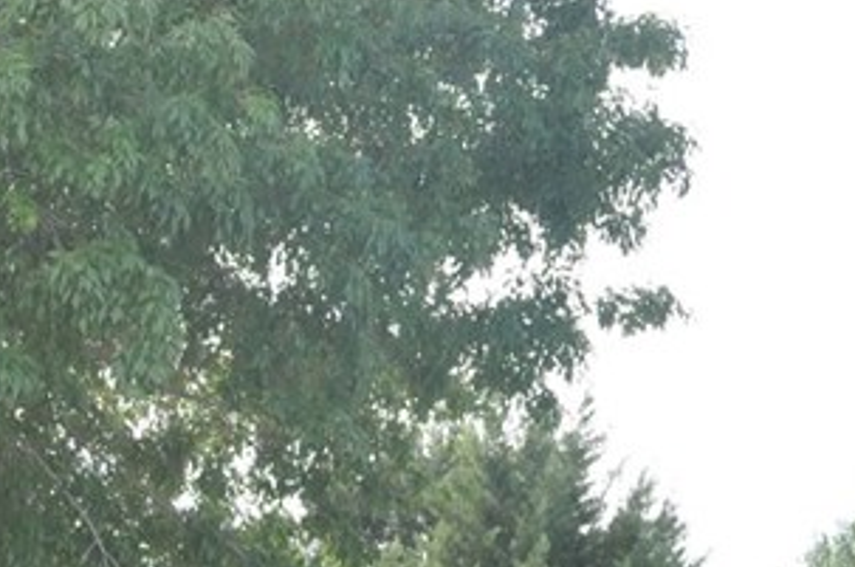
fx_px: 3130
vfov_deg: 9.9
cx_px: -127
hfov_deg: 15.1
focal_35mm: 132
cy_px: 951
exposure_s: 1/200
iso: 360
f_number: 7.1
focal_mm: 26
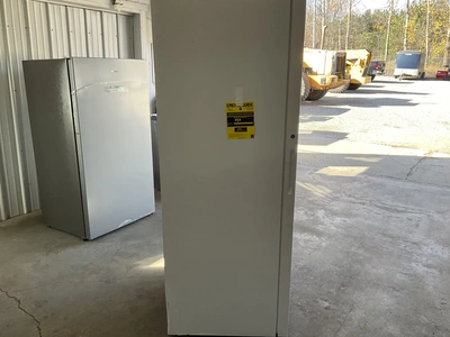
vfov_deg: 48.2
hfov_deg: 61.7
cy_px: 168
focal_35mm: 29
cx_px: 225
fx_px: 377
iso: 20
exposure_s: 1/122
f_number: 1.8
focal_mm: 3
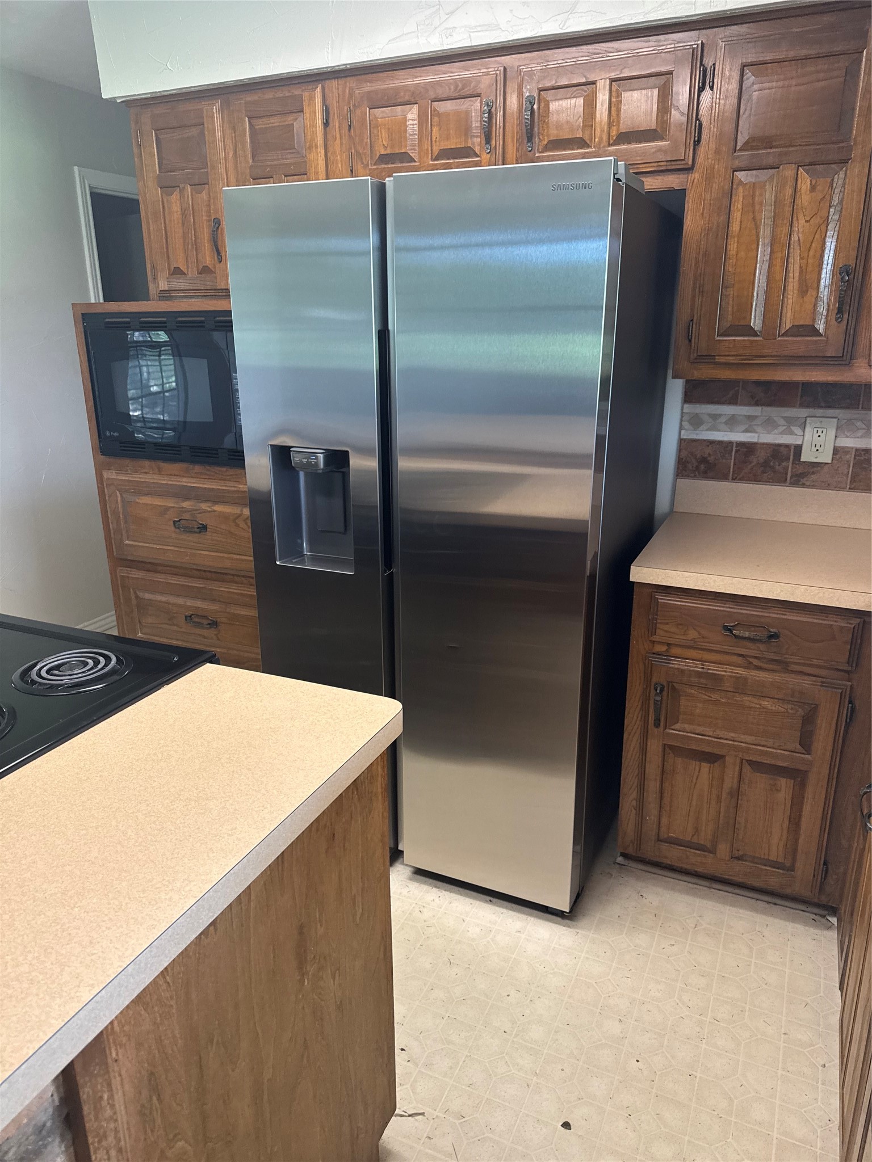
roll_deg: +1.7
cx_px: 436
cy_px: 581
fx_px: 806
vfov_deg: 71.6
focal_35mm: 24
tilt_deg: -17.8
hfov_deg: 56.8
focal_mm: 6.76
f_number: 1.78
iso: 250
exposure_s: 1/60
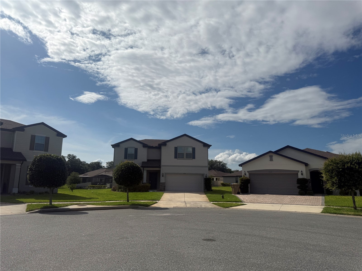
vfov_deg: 56.8
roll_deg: -0.3
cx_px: 181
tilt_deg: +10.8
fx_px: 251
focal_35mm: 24
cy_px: 136
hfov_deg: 71.6
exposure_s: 1/14286
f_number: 1.78
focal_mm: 6.76
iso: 64
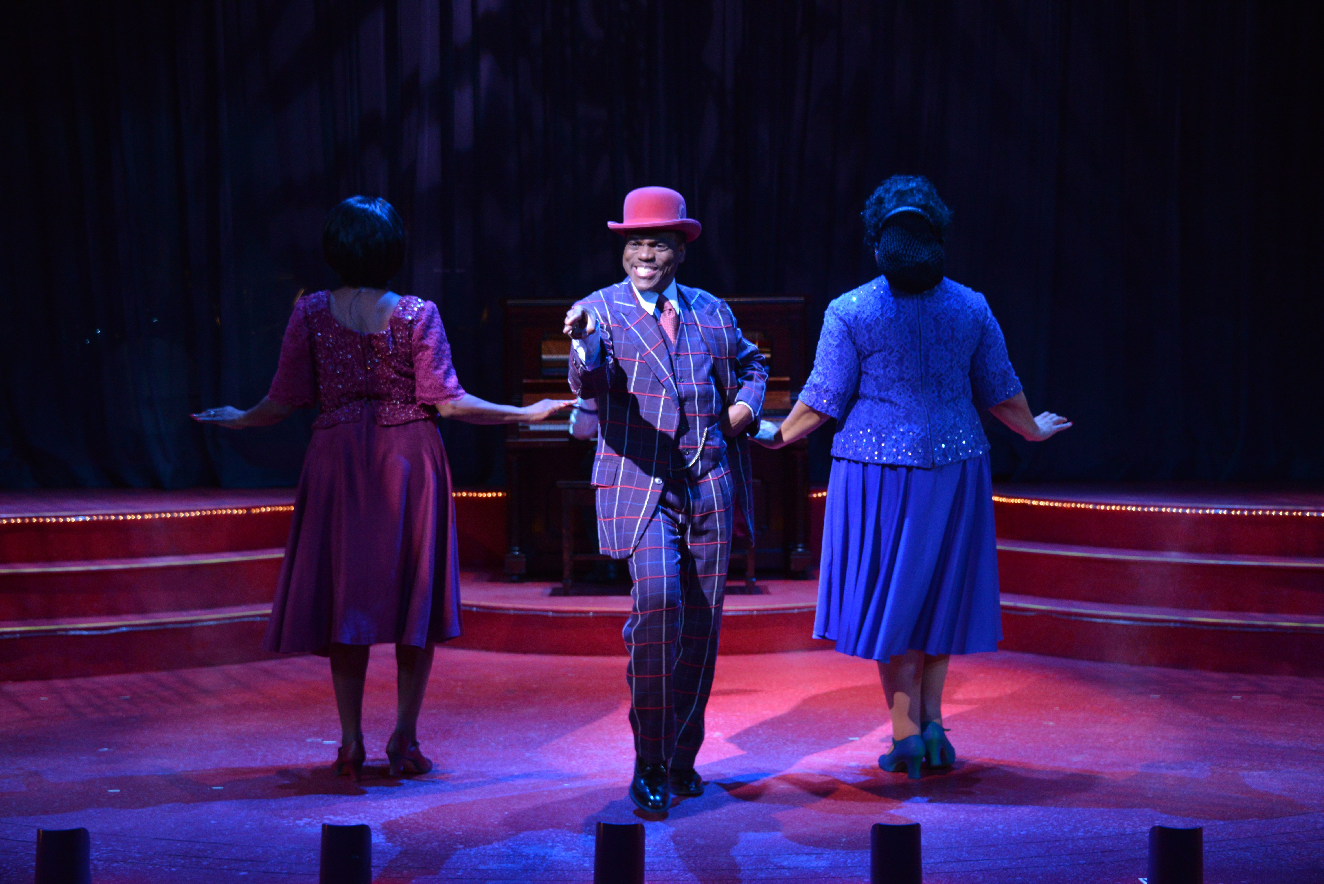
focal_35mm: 50
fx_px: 1839
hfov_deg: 39.6
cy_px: 442
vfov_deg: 27.0
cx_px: 662
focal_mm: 50
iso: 3200
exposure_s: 1/250
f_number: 4.5
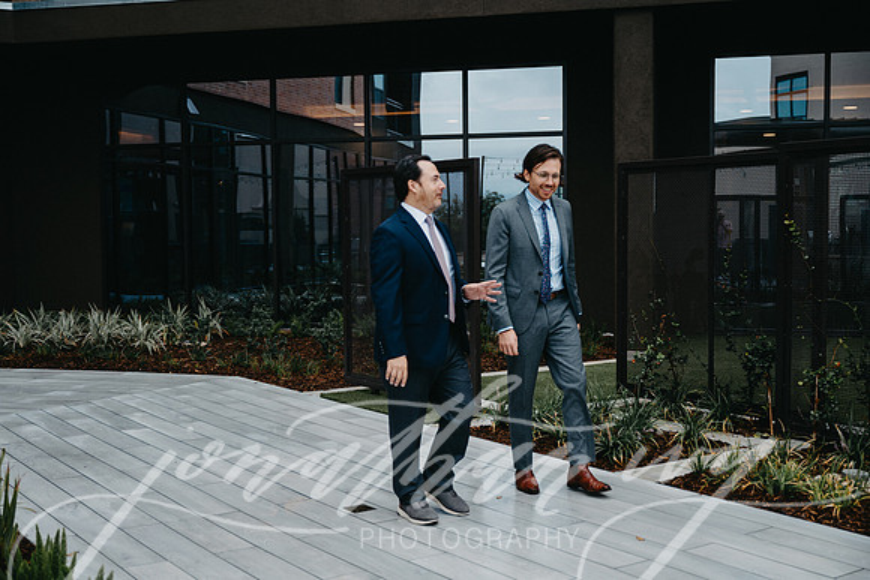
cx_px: 435
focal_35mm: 44
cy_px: 290
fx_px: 1064
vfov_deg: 30.5
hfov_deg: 44.5
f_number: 2.8
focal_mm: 44
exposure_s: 1/400
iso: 100
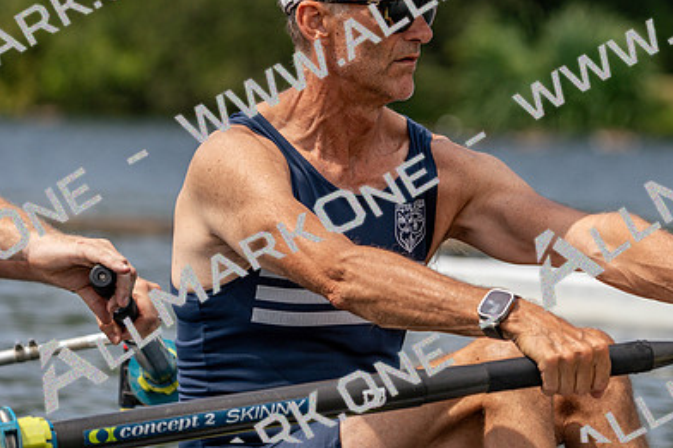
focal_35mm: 370
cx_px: 388
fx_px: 6914
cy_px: 148
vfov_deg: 3.7
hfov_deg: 5.6
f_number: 5.6
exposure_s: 1/1600
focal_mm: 250
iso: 250
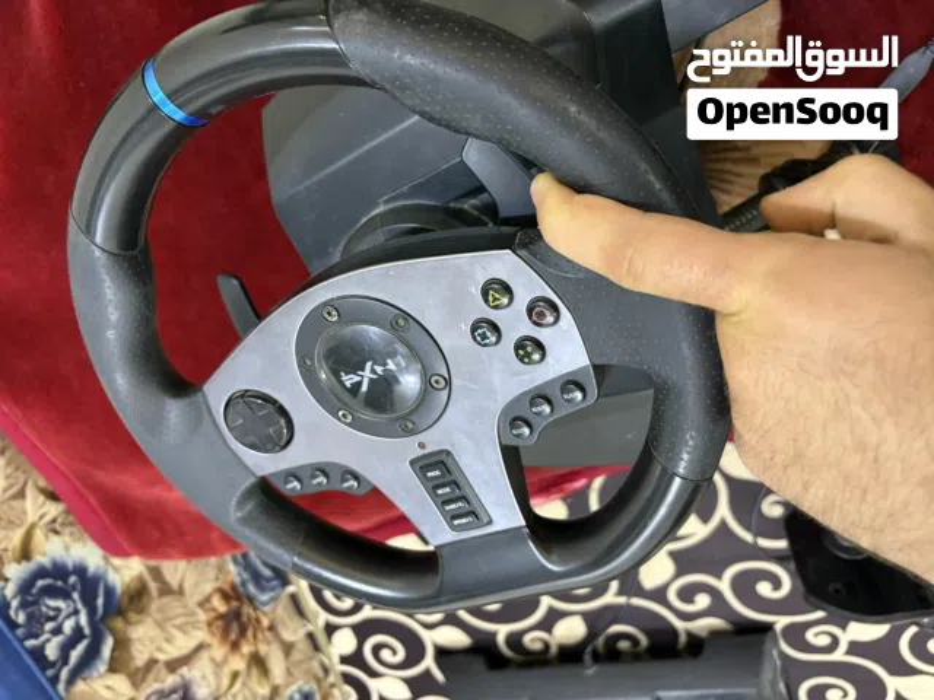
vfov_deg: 53.1
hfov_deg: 67.3
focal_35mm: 26
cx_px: 467
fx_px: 702
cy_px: 350
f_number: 1.6
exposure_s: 1/33
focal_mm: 5.96
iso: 500
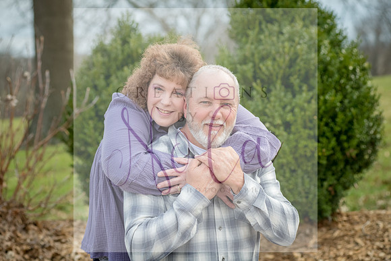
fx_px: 1086
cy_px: 130
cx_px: 196
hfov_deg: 20.4
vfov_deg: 13.7
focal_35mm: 100
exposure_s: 1/1000
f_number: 5
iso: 400
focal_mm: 100
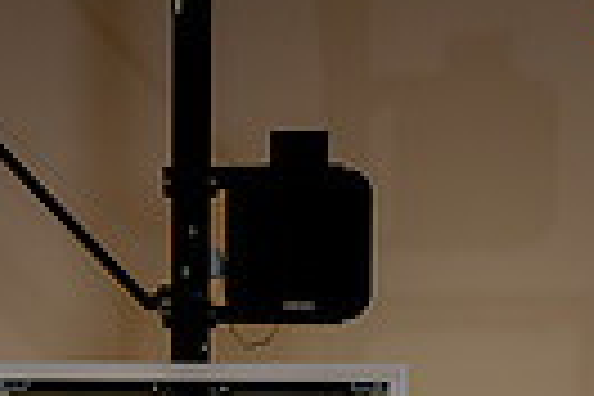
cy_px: 986
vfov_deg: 7.7
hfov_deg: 12.5
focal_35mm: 164
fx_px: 2706
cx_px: 166
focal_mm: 48
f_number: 5.6
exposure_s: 1/250
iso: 200
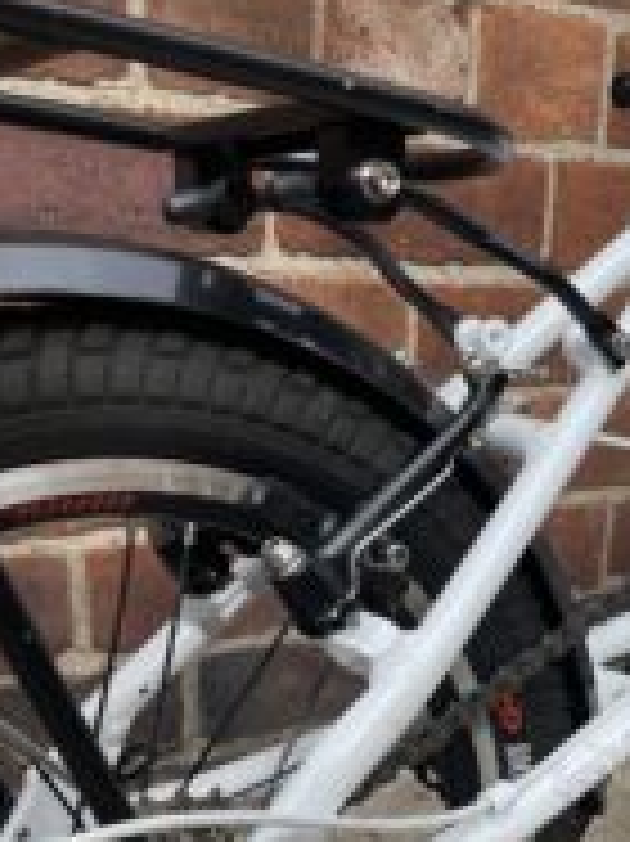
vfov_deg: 35.9
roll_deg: -5.8
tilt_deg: -23.9
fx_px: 1215
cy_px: 756
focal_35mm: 50
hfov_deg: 28.0
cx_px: 567
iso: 32
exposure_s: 1/1033
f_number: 1.6
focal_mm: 4.2
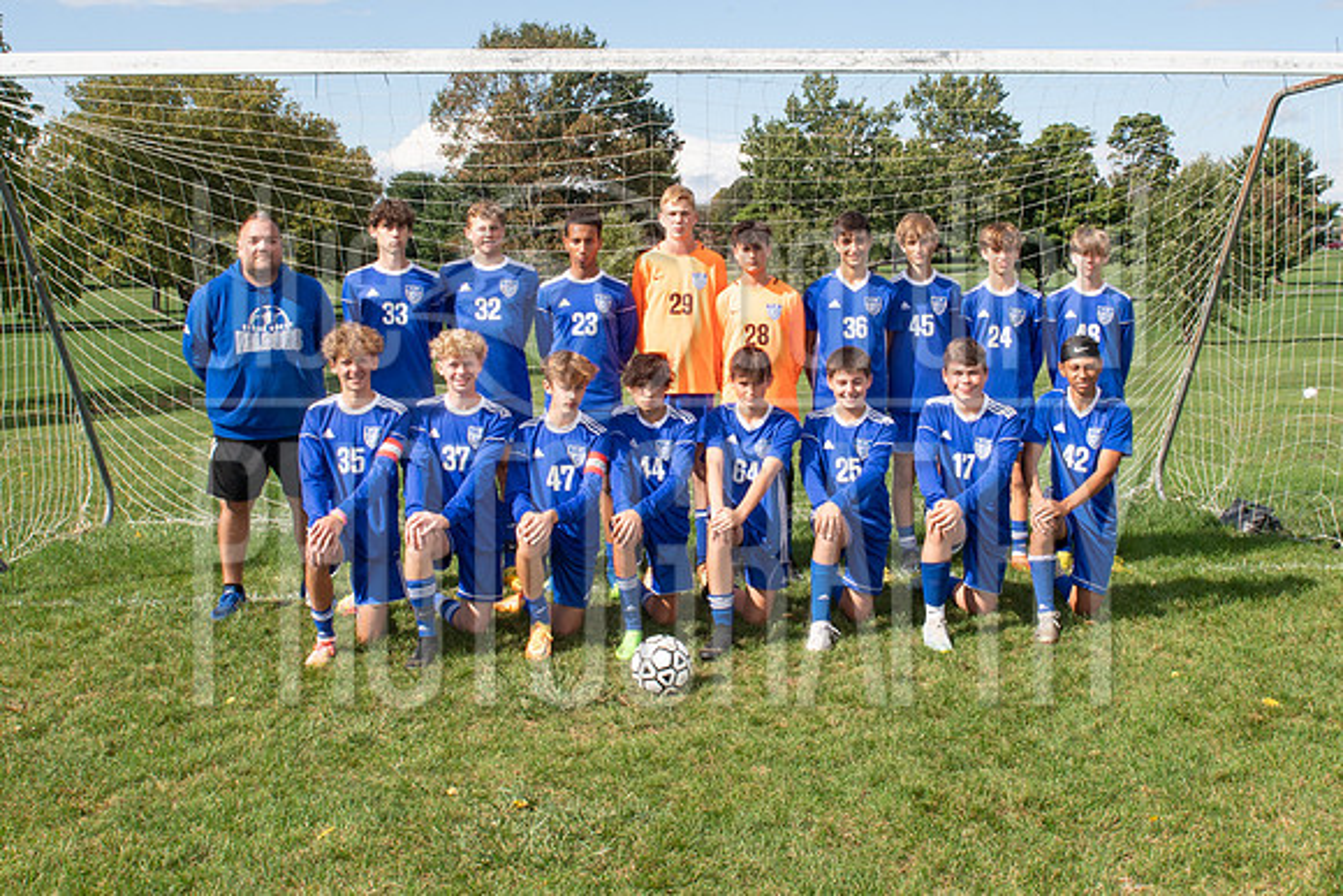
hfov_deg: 43.7
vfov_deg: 30.0
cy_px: 413
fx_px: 1673
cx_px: 740
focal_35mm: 45
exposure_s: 1/250
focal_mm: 24
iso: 400
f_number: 14
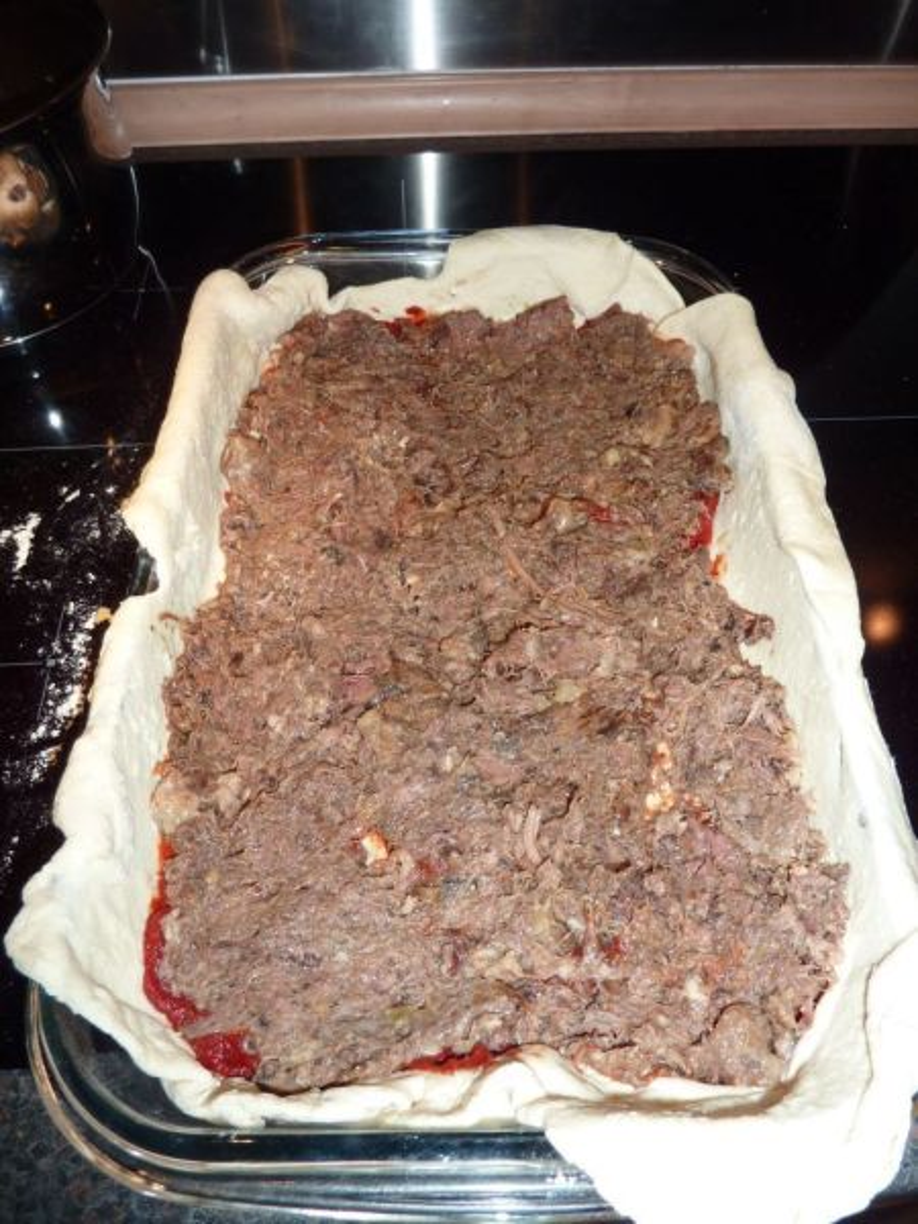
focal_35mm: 25
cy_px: 612
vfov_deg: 69.4
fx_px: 884
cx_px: 459
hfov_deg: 54.9
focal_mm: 4.1
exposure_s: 1/125
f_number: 3.3
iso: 100
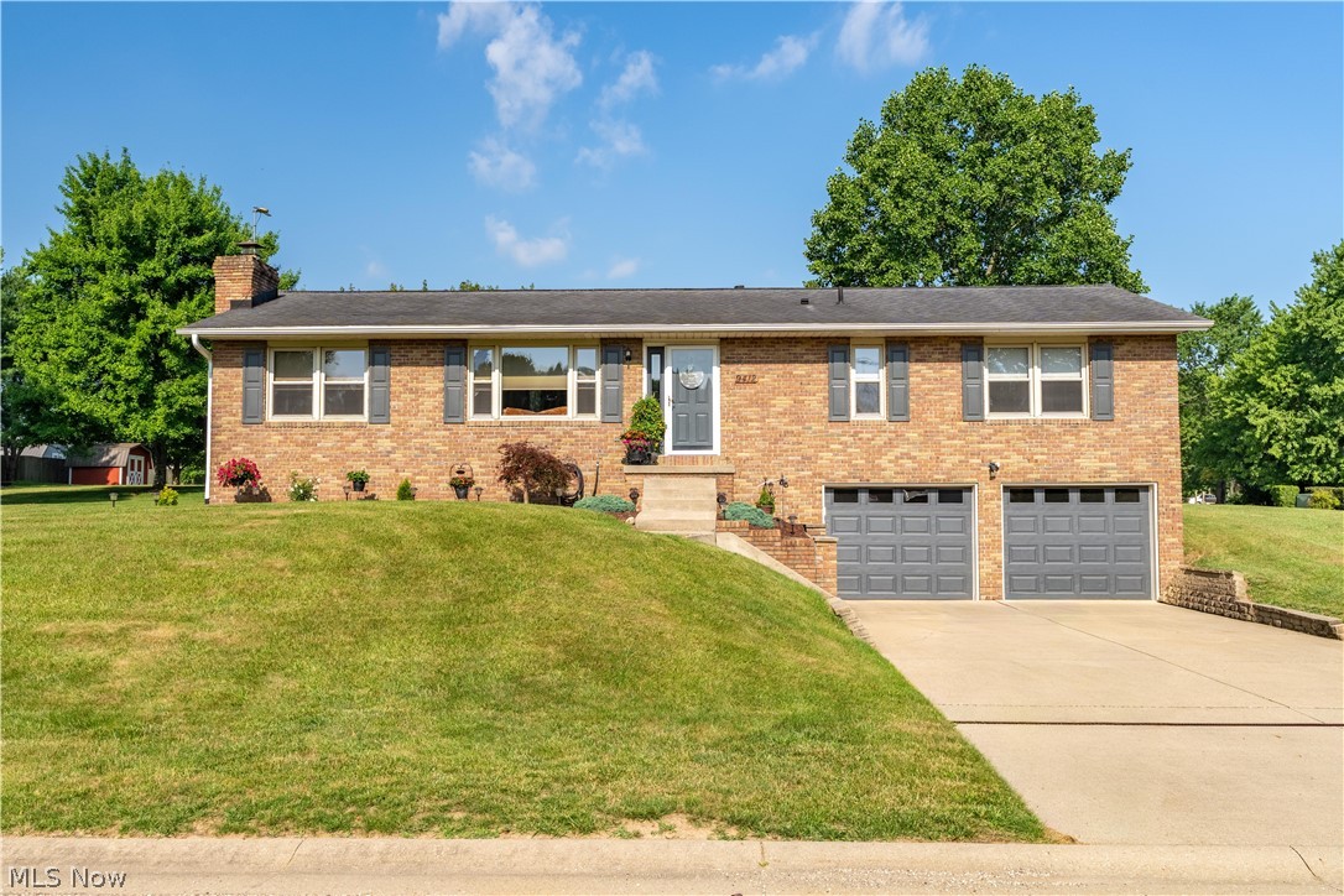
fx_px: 1120
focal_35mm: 30
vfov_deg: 43.6
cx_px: 672
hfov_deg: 61.9
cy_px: 448
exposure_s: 1/2500
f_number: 8
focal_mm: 30
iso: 250
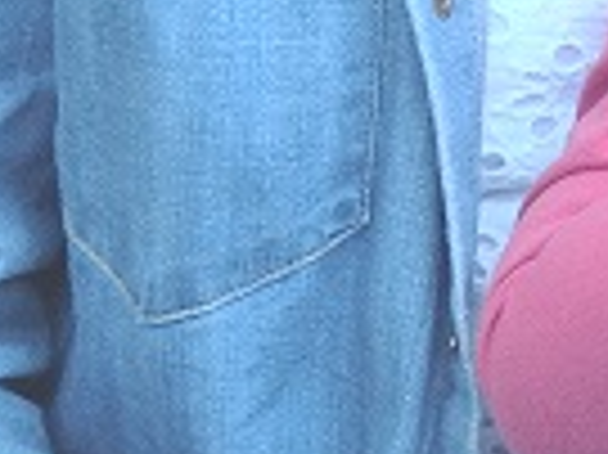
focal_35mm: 179
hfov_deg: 10.2
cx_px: 1207
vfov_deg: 8.3
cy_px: 54
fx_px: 3141
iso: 125
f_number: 5.2
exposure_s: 1/100
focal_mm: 7.5
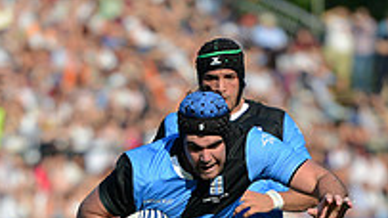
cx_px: 103
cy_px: 278
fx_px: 5996
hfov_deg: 3.7
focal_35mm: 583
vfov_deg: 2.1
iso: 250
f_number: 2.8
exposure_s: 1/2000
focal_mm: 195
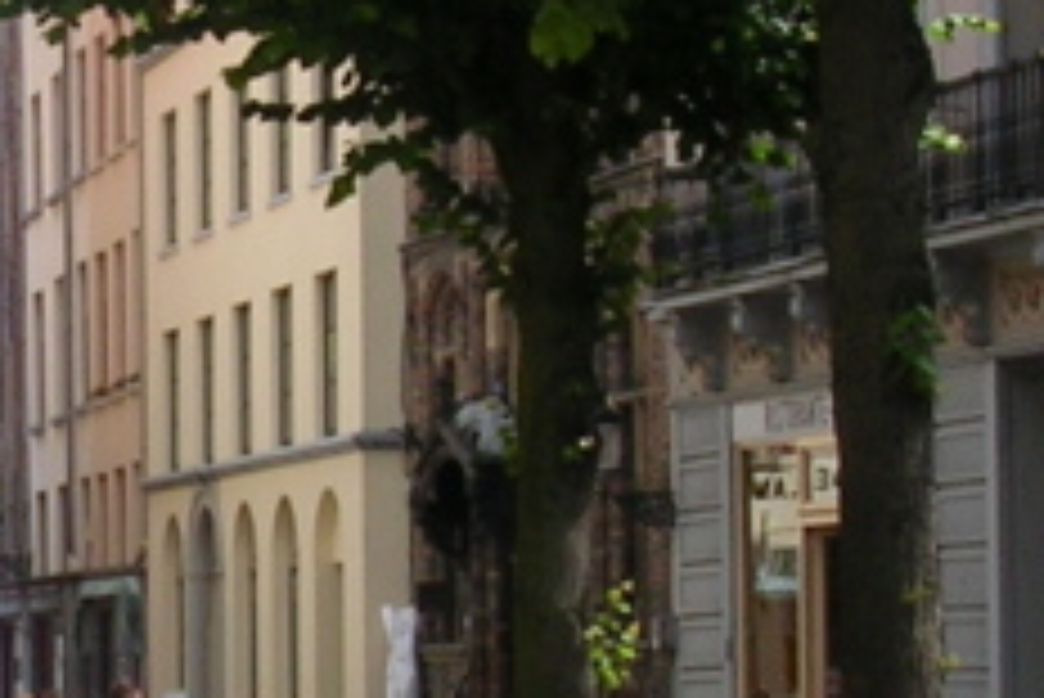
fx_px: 4701
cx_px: -27
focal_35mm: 162
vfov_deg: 8.5
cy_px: 477
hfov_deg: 12.5
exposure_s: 1/186
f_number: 5.9
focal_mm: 6.6
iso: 50
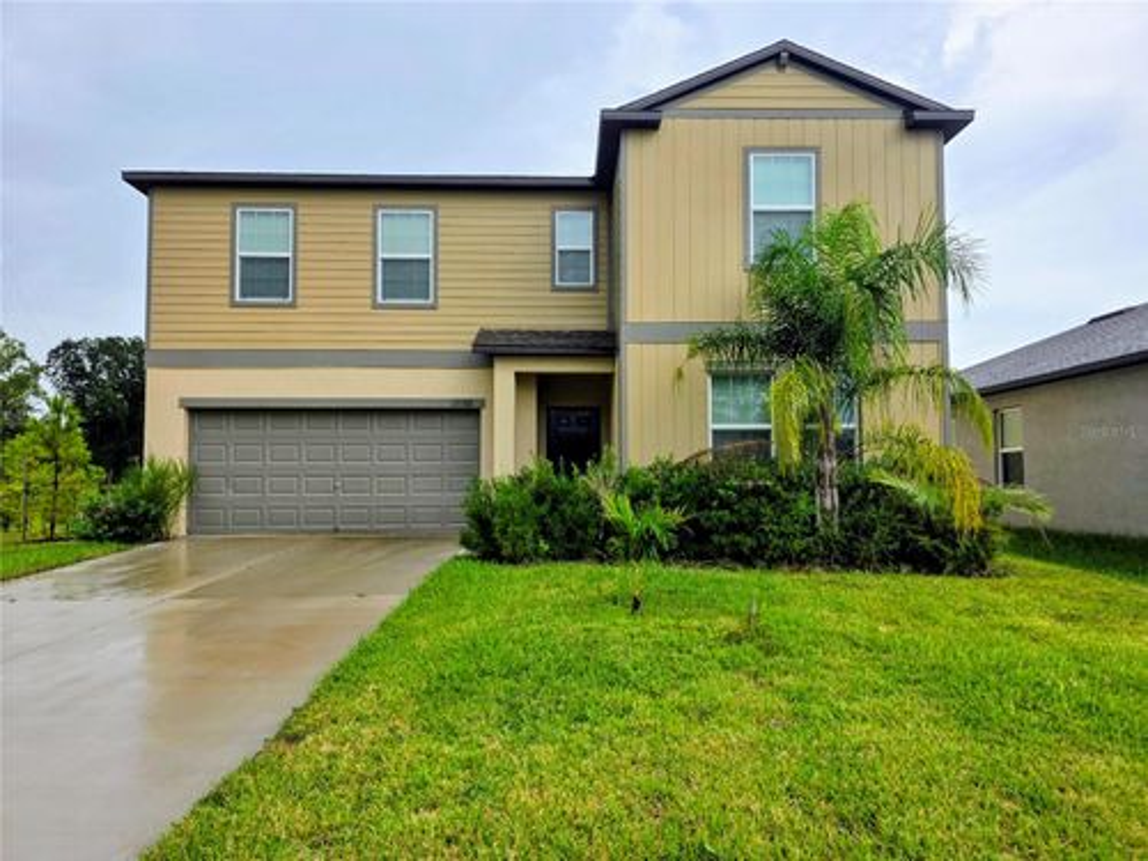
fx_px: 763
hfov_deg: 73.9
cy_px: 430
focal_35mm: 23
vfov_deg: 58.9
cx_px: 574
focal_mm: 6.3
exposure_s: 1/2905
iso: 80
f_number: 1.7
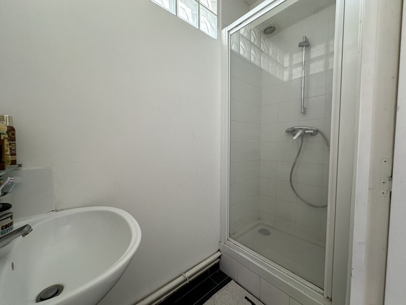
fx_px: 164
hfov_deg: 102.1
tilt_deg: -2.8
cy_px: 152
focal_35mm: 14
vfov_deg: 85.7
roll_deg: +0.1
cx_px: 203
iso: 100
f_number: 2.2
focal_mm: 2.22
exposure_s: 1/99
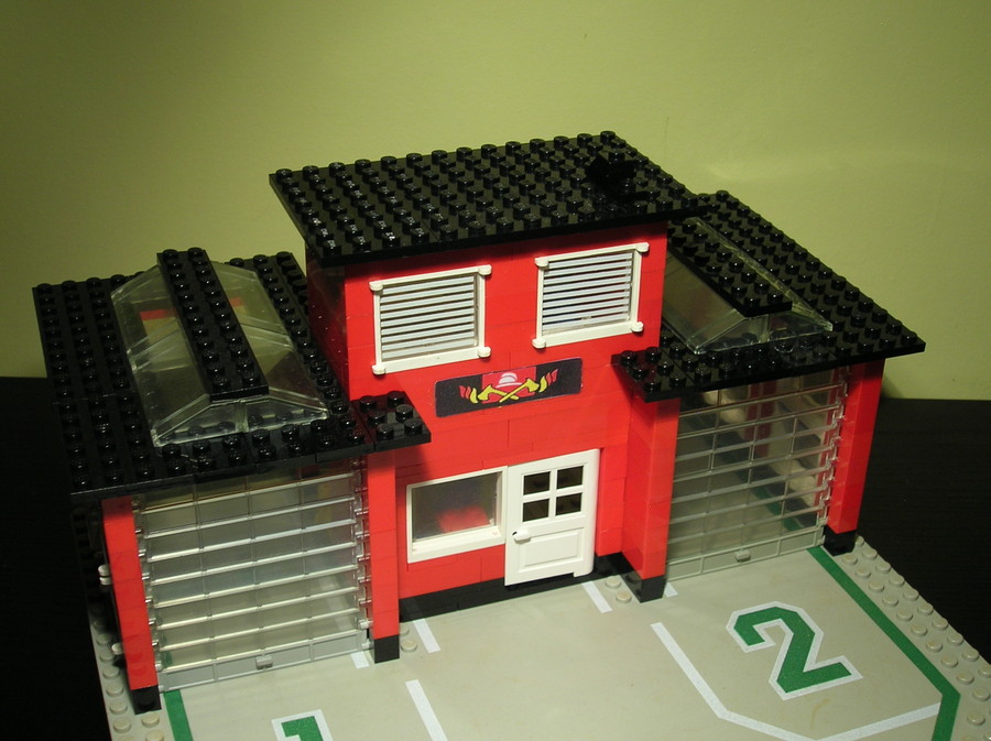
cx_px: 496
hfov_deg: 41.3
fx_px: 1316
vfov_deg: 31.5
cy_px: 370
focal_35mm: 46
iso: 50
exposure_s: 1/14
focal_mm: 7.7
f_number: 3.2
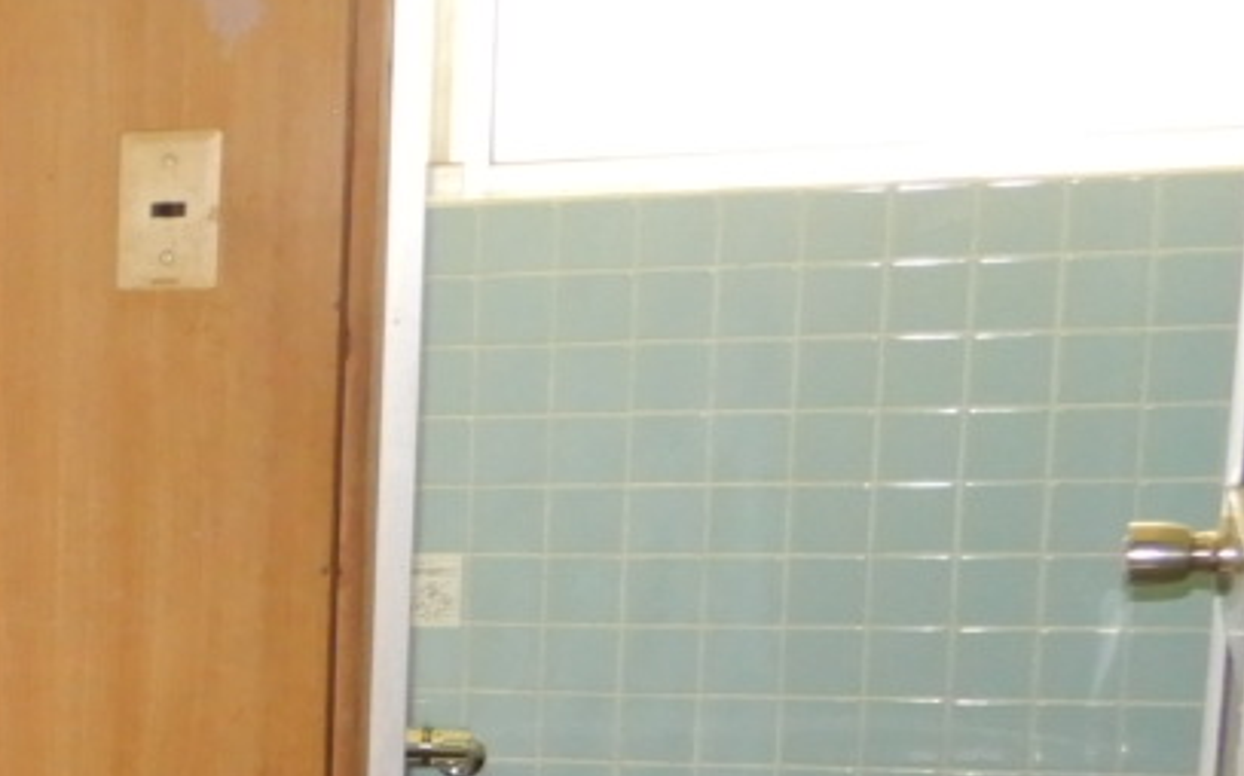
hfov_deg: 16.5
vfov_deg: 12.8
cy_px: 898
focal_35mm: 100
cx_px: -1140
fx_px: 3389
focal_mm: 4.3
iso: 320
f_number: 3.4
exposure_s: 1/30
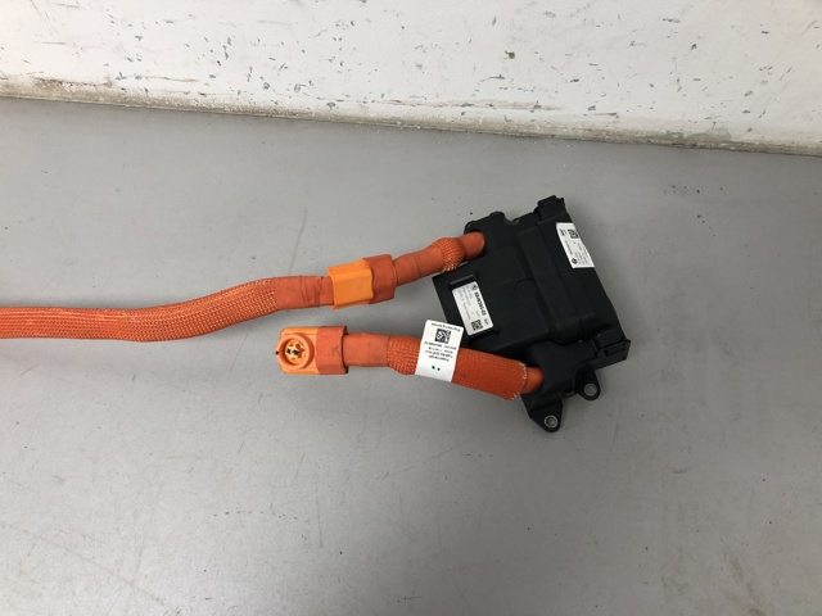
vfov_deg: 49.7
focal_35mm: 28
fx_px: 665
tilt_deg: -67.1
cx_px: 411
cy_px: 308
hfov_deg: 63.4
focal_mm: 4
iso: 32
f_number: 1.8
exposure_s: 1/33
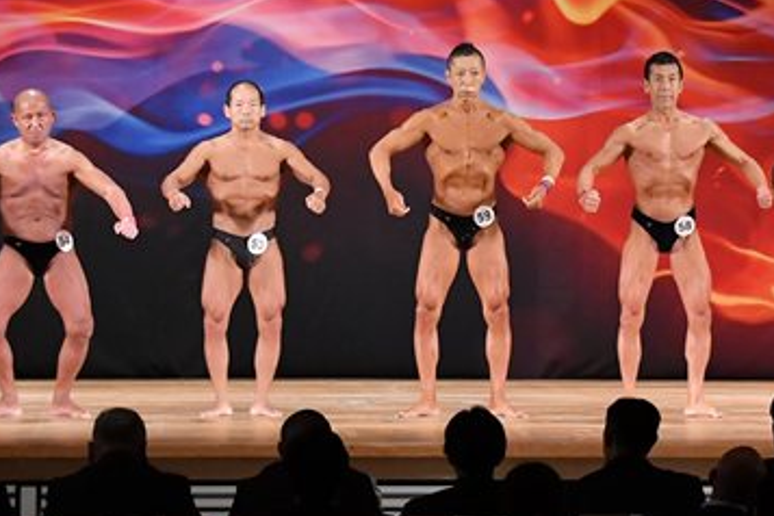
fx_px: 4343
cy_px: 169
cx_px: 487
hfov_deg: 10.2
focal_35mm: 202
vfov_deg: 6.8
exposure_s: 1/400
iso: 4000
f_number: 5.6
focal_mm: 62
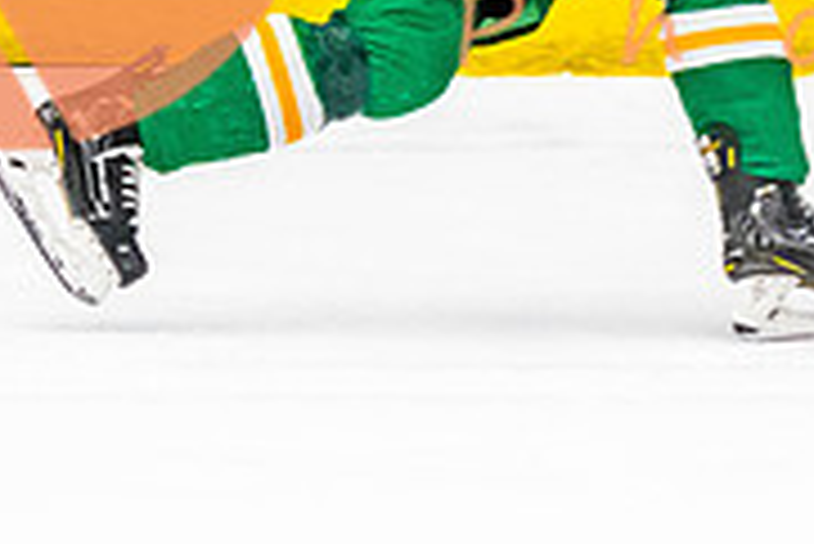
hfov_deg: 2.9
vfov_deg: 1.9
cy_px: -40
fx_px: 16134
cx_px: 496
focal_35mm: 713
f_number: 2.8
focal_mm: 102
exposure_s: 1/640
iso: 1600
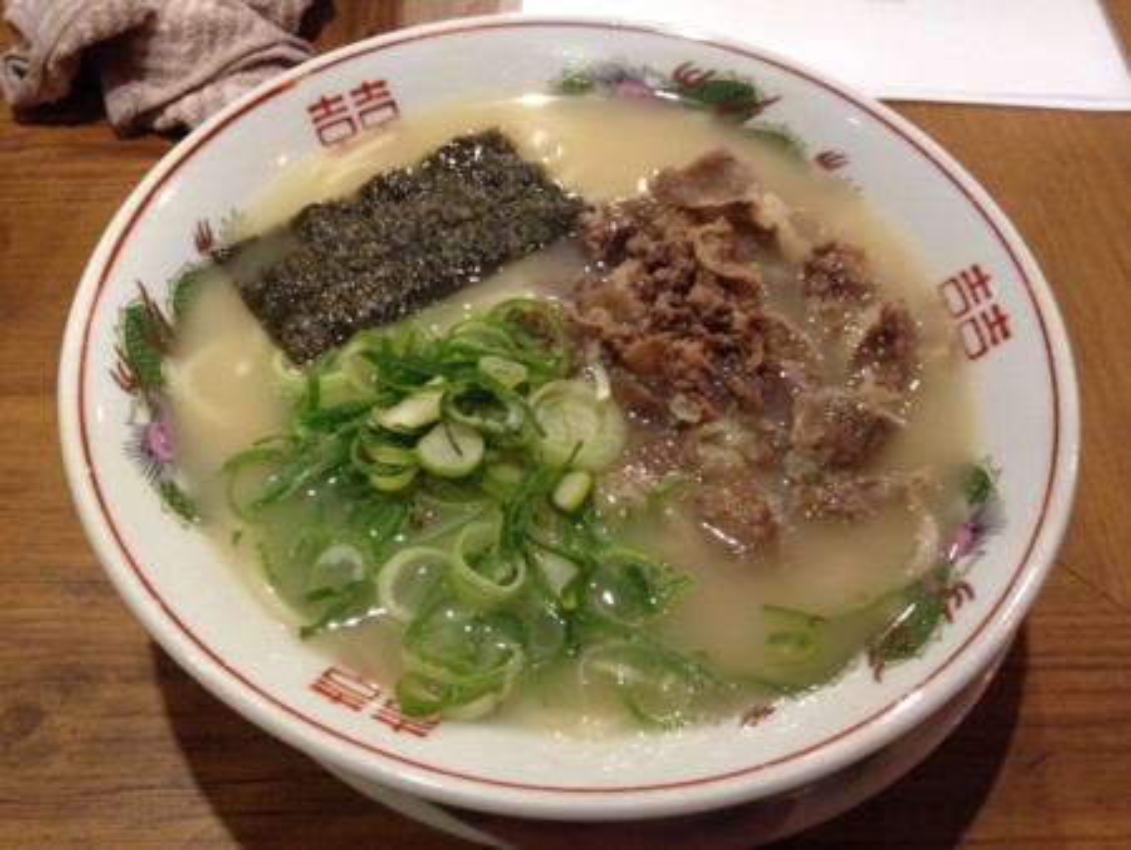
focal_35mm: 35
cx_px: 566
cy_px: 425
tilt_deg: -55.7
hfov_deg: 52.6
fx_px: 1144
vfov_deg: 40.7
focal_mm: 4.28
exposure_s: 1/20
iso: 160
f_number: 2.4
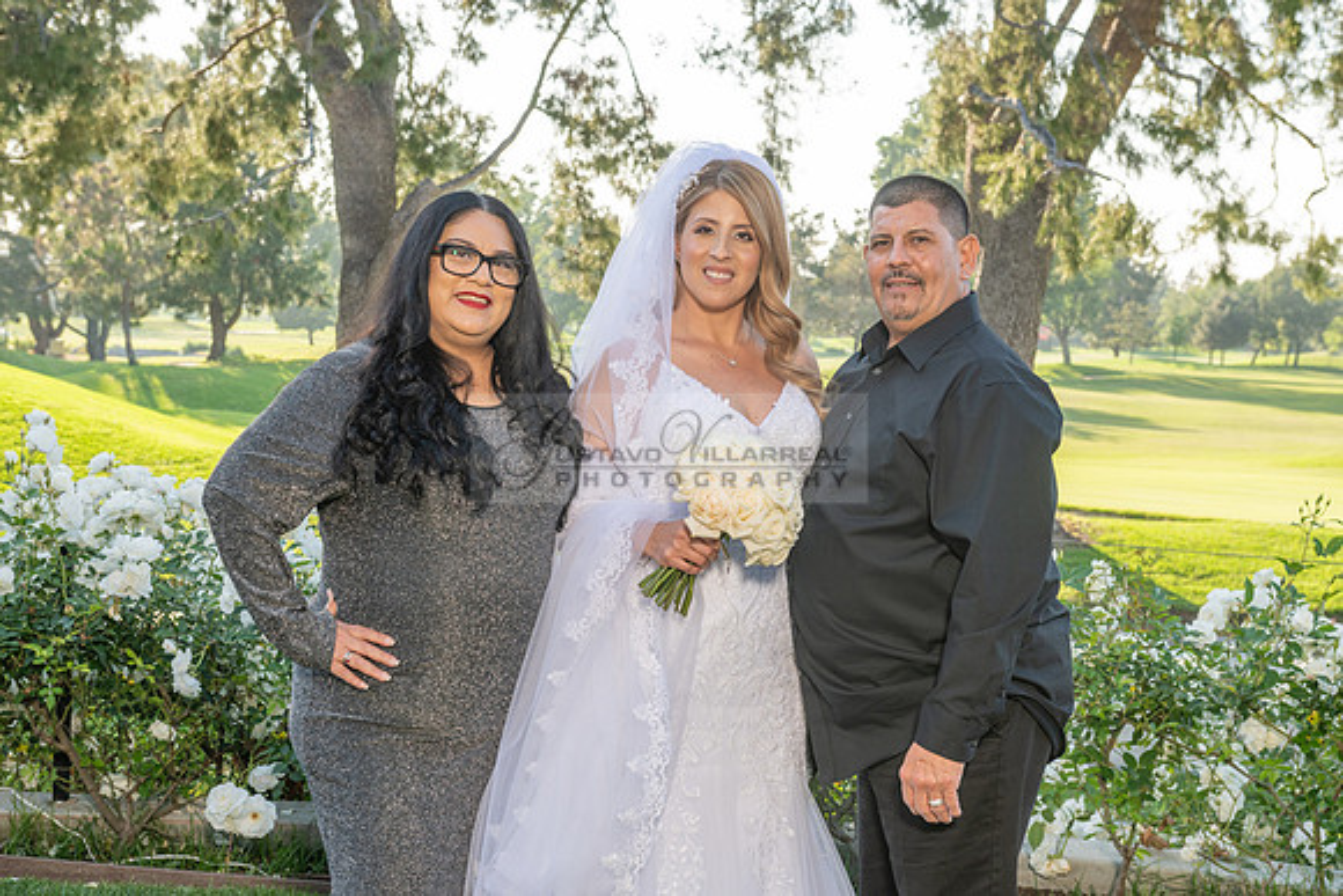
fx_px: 2052
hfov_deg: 36.2
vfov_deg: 24.6
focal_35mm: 55
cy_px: 448
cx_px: 672
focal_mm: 55
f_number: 6.3
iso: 200
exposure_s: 1/200
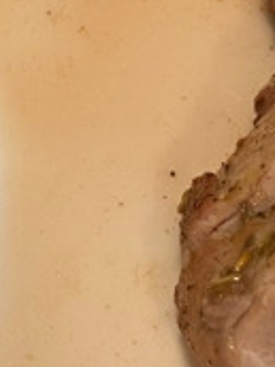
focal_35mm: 129
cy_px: 95
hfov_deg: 11.5
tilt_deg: -59.4
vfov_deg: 15.2
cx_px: 126
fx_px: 1366
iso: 160
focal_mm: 4.25
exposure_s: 1/60
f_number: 1.8
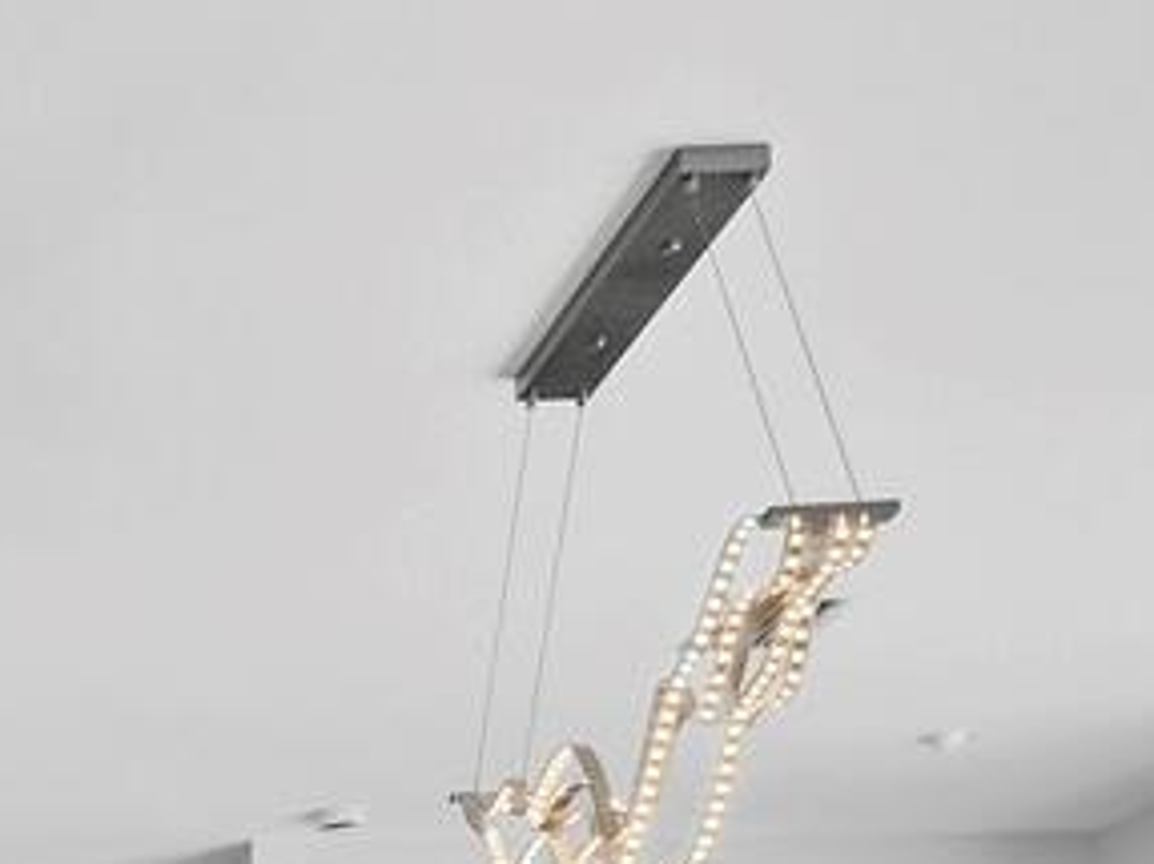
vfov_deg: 16.5
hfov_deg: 22.3
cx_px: -374
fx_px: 2599
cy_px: 1435
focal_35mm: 78
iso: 400
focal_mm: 7
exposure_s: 1/13
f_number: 11
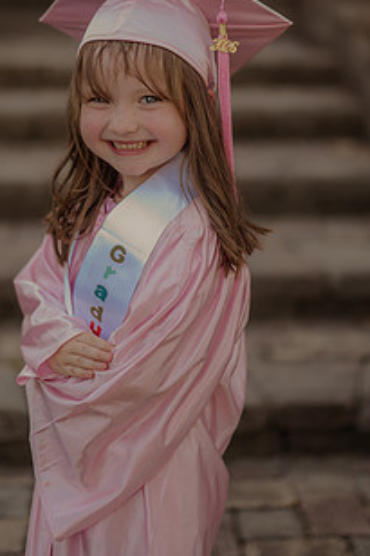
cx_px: 174
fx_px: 1127
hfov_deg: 18.6
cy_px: 170
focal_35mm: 73
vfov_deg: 27.5
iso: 80
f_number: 2
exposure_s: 1/250
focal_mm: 50
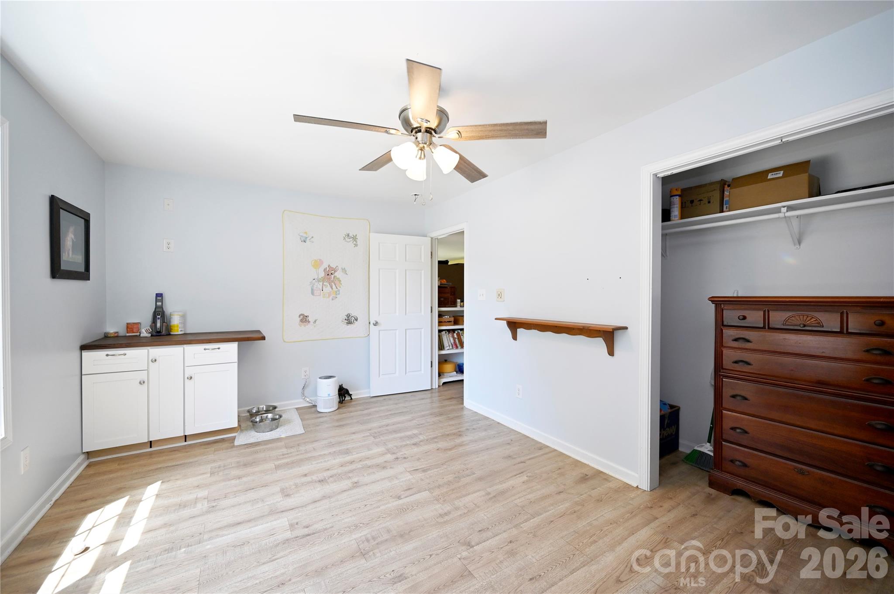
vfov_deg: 81.1
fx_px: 347
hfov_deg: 104.3
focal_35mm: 14
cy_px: 297
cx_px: 447
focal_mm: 14
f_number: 4
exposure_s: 1/160
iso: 400
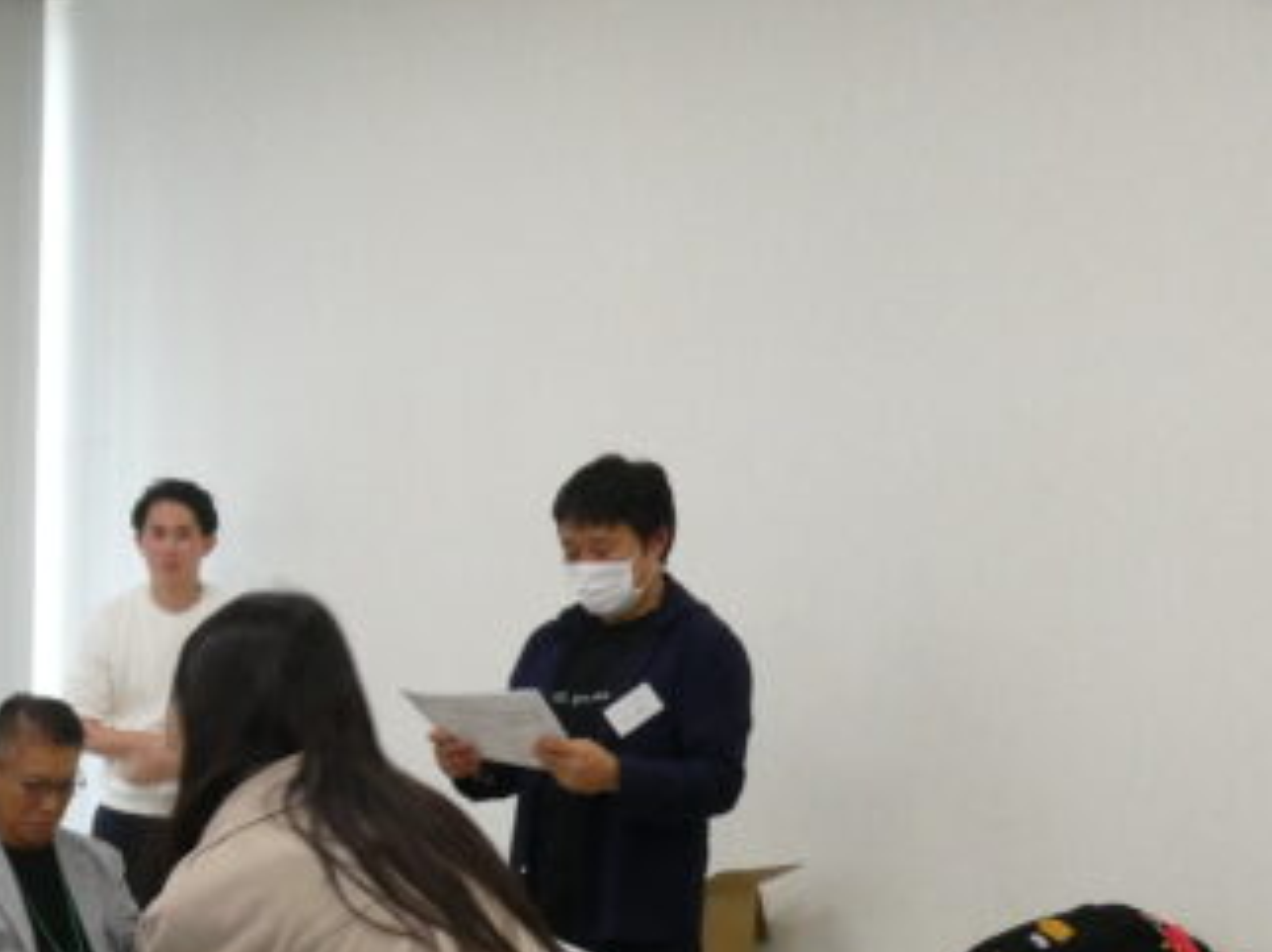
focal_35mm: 74
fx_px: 2717
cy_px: 1031
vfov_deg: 19.1
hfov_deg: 25.3
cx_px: 51
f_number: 3.5
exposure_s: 1/60
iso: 320
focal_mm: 5.4
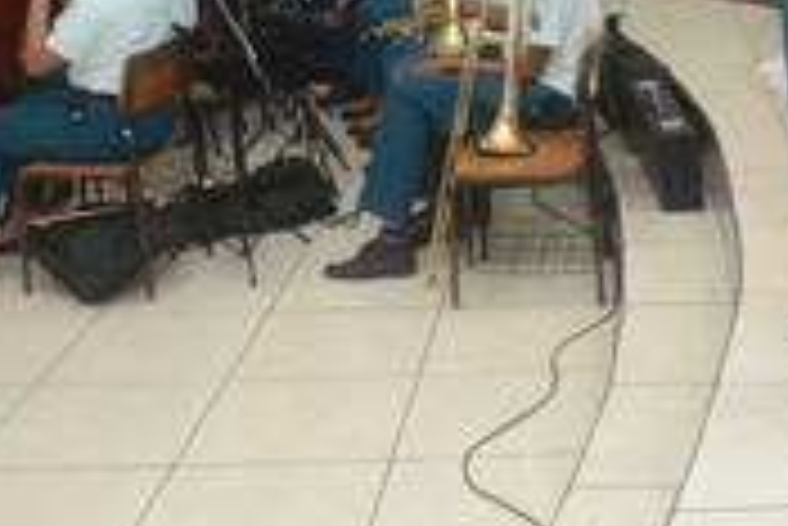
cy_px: -94
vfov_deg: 17.0
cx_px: 680
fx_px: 1687
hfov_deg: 25.6
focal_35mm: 77
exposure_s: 1/125
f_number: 3.5
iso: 1600
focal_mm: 20
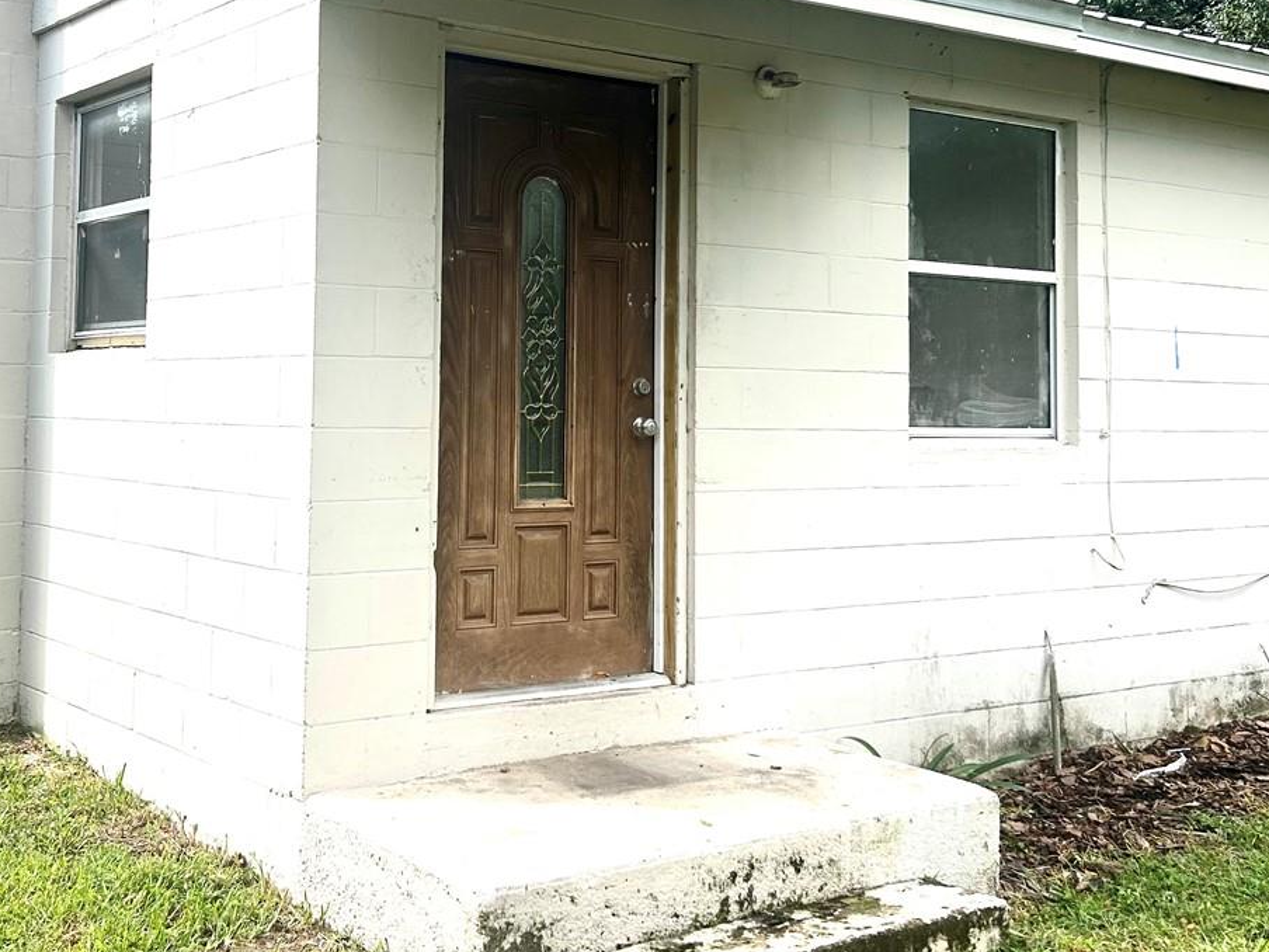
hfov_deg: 41.2
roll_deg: +0.3
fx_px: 1686
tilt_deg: +4.4
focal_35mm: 46
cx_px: 549
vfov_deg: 31.1
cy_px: 271
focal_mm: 5.7
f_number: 1.5
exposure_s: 1/1266
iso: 50
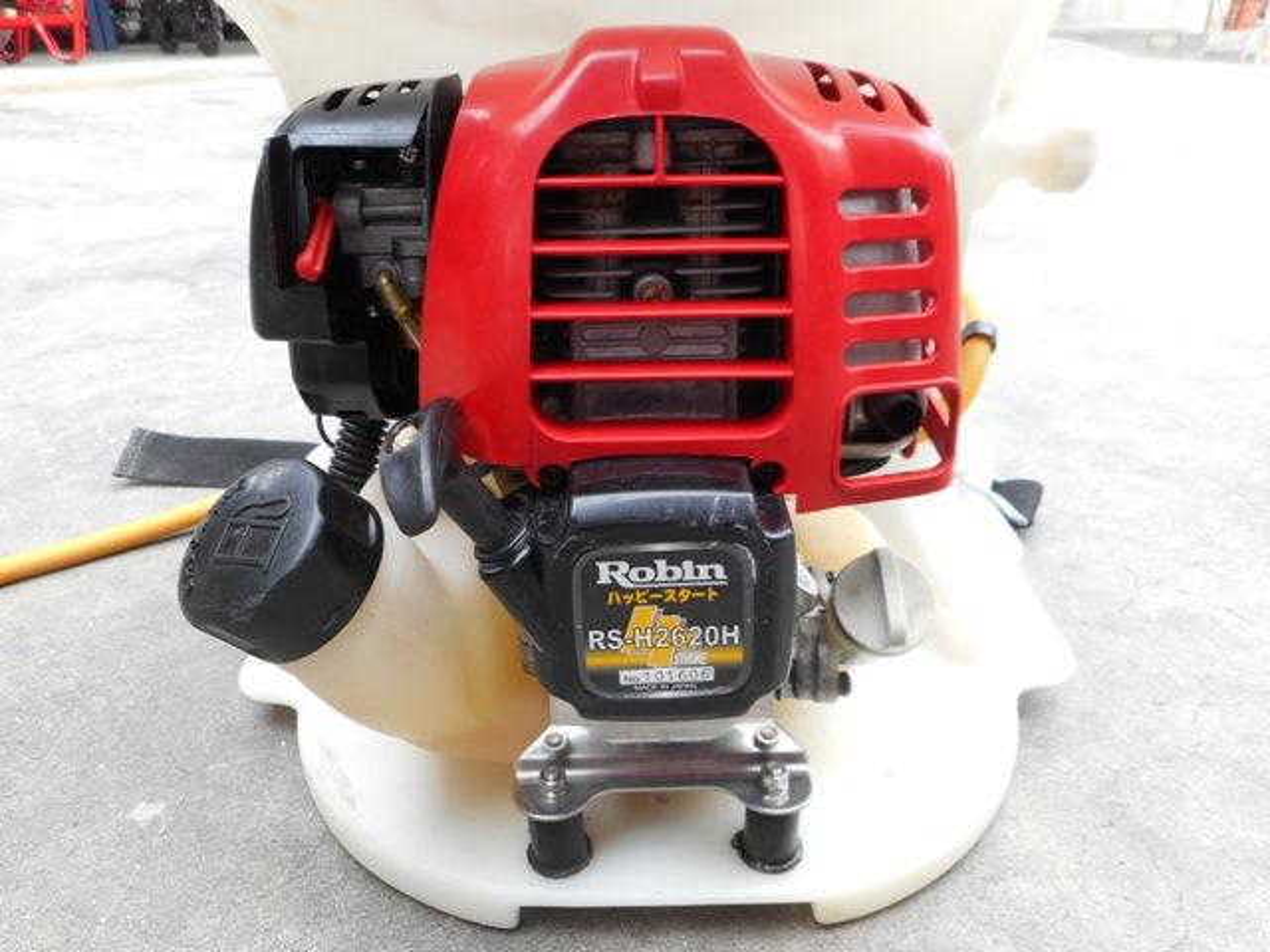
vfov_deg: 54.9
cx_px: 635
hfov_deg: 69.4
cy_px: 476
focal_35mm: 25
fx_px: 917
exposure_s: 1/30
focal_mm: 4.5
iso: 80
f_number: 3.7
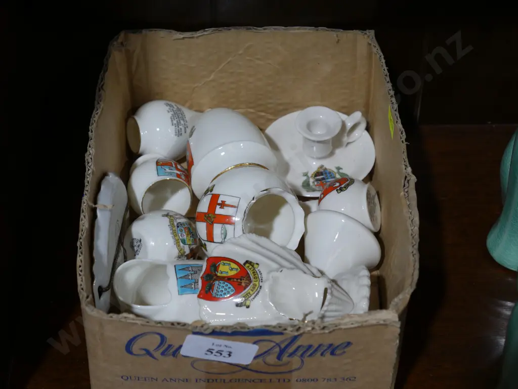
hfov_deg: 26.3
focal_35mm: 74
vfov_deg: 19.9
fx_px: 1108
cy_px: 194
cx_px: 259
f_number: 5.5
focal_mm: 37
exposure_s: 1/80
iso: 500
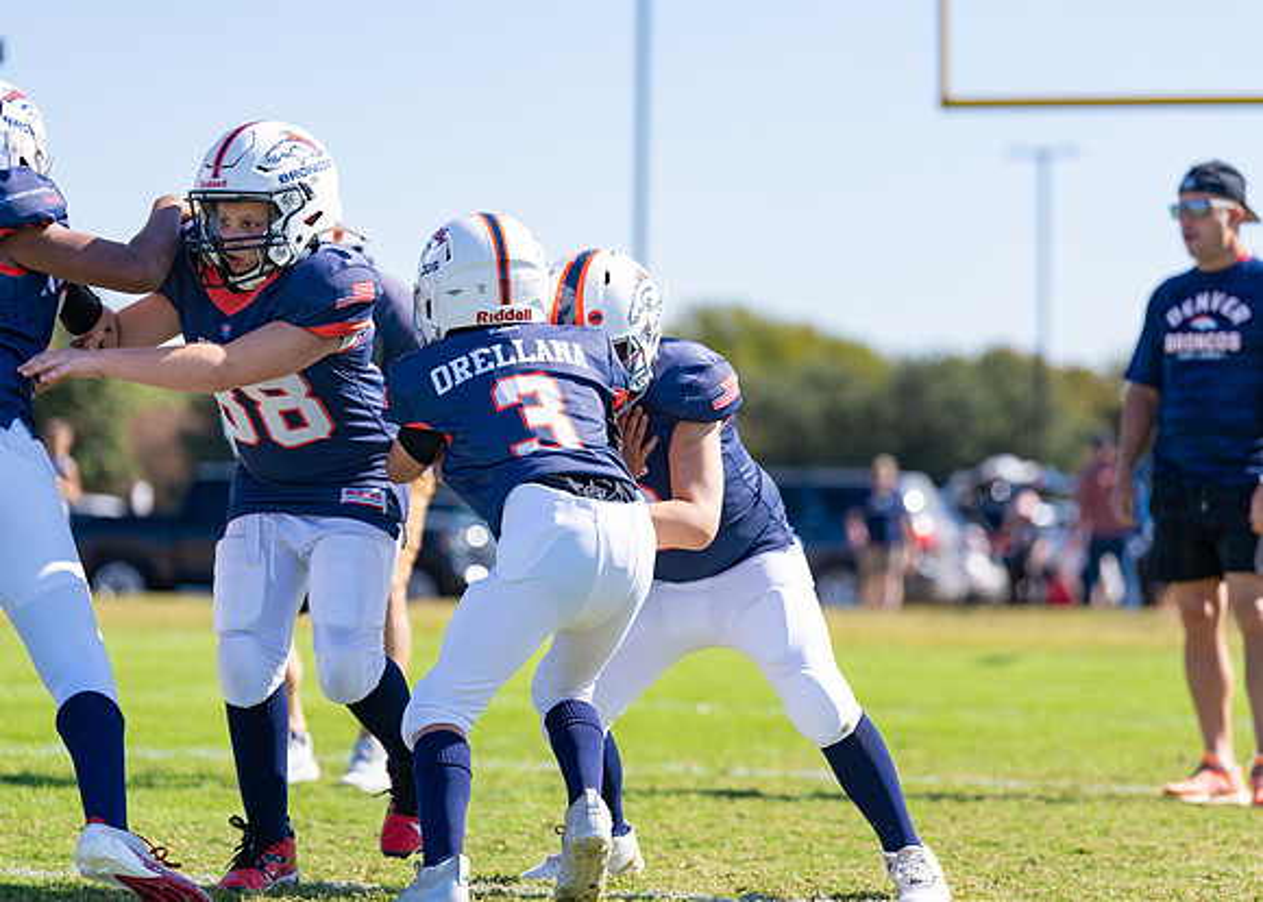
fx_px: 4851
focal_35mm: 135
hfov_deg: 14.8
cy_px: 450
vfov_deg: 10.6
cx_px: 685
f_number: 2.8
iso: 100
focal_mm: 126
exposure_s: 1/1000
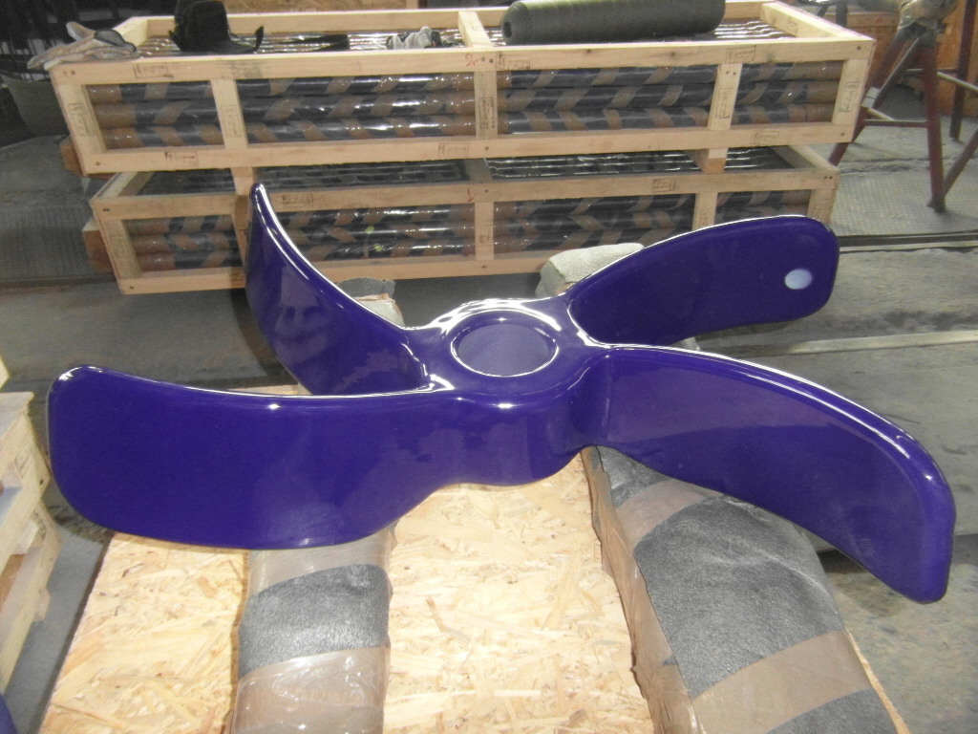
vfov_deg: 56.8
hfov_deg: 71.6
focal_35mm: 24
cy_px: 367
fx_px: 678
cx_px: 489
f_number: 3.2
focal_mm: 4
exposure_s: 1/30
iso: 400
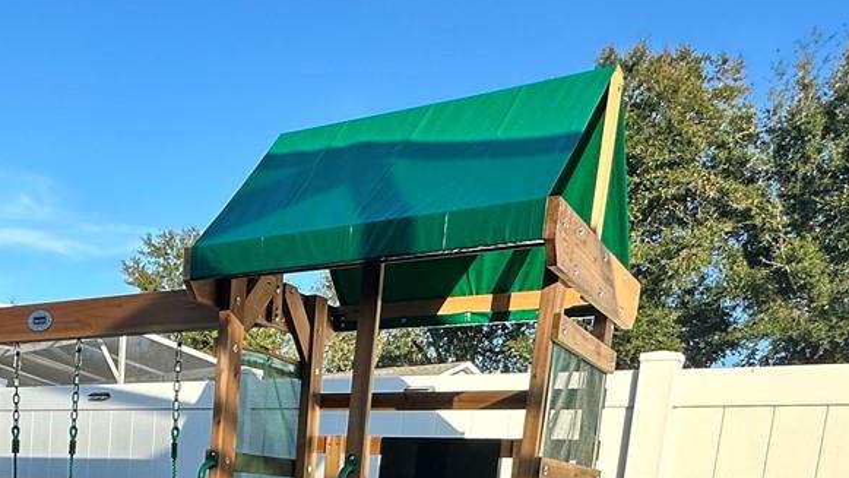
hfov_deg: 44.7
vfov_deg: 24.5
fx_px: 946
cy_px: 633
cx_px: 114
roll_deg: -3.1
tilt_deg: -9.4
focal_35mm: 42
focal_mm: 2.22
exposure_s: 1/774
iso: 40
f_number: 2.2
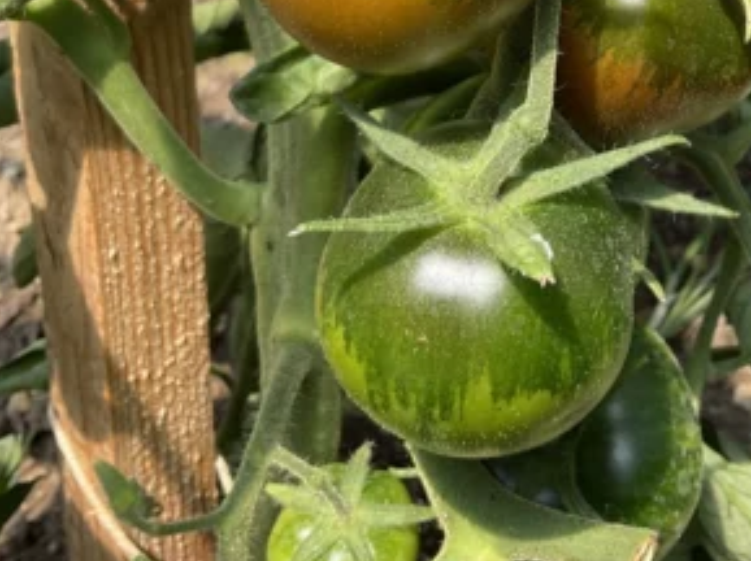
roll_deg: +0.2
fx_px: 1452
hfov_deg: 28.6
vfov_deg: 20.5
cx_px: 546
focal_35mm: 67
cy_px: -105
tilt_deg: -25.4
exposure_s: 1/534
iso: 16
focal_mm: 3
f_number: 1.8
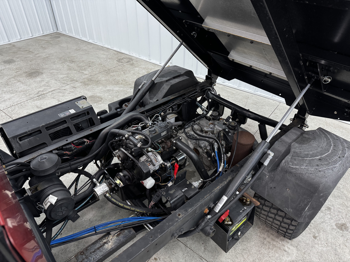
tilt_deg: -37.8
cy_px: 131
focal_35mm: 24
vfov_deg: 56.8
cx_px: 175
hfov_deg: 71.6
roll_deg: -1.2
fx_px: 243
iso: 200
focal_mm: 6.76
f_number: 1.78
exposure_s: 1/120
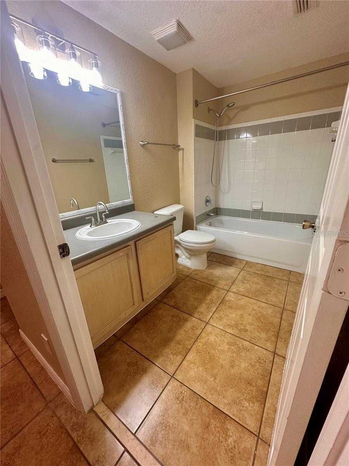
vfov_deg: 102.1
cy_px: 233
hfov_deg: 85.7
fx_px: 188
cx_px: 174
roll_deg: +2.5
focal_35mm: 14
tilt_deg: -19.8
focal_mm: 2.22
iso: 250
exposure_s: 1/120
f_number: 2.2
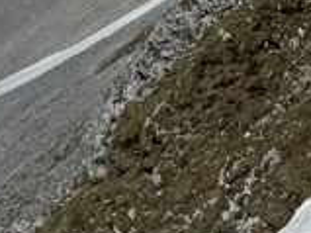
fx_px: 1392
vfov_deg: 9.5
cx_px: 505
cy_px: -22
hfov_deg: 12.0
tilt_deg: -13.8
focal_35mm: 155
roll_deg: -1.4
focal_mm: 6.76
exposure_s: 1/20000
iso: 80
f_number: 1.78
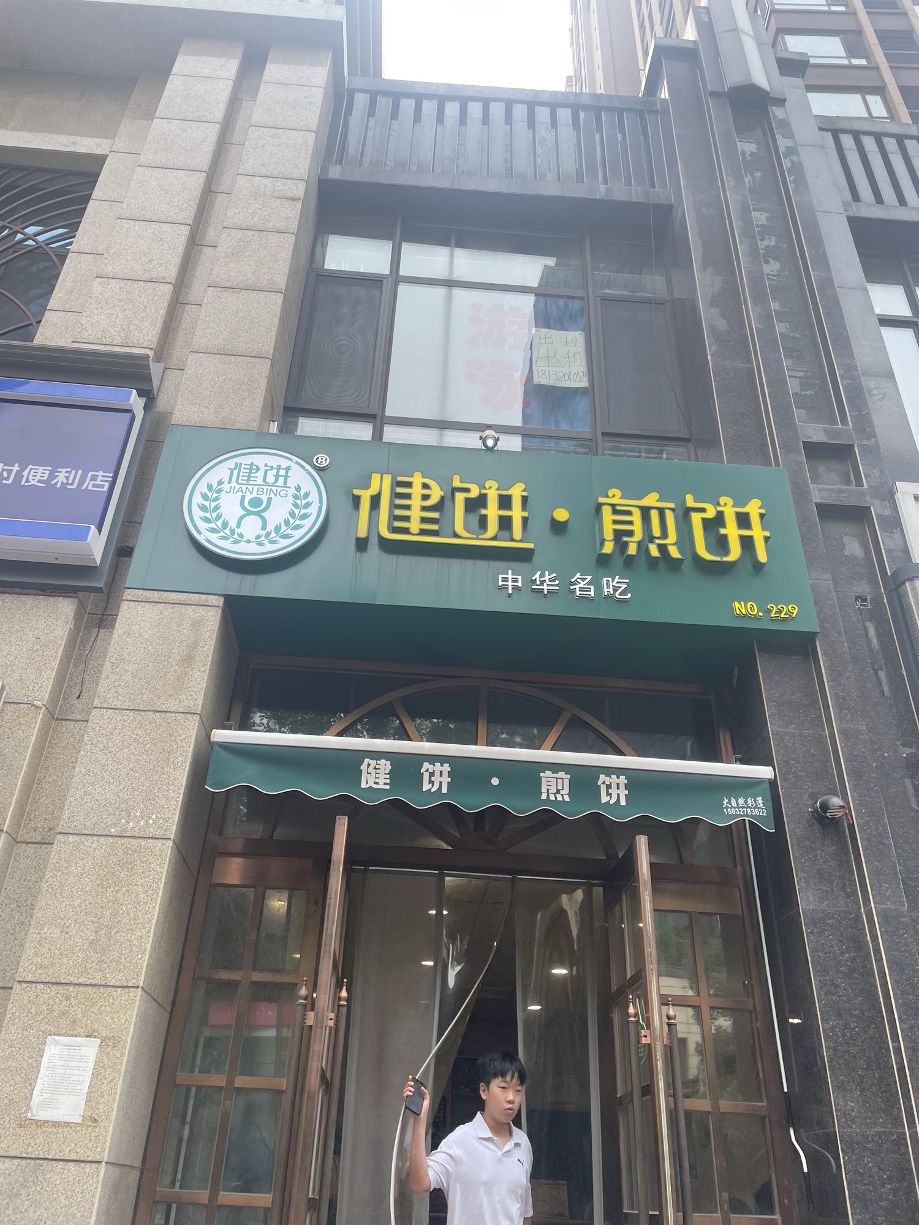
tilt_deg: +33.4
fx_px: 920
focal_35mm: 26
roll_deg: -0.9
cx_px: 460
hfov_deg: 53.1
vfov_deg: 67.3
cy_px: 612
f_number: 1.6
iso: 32
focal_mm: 4.2
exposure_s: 1/504
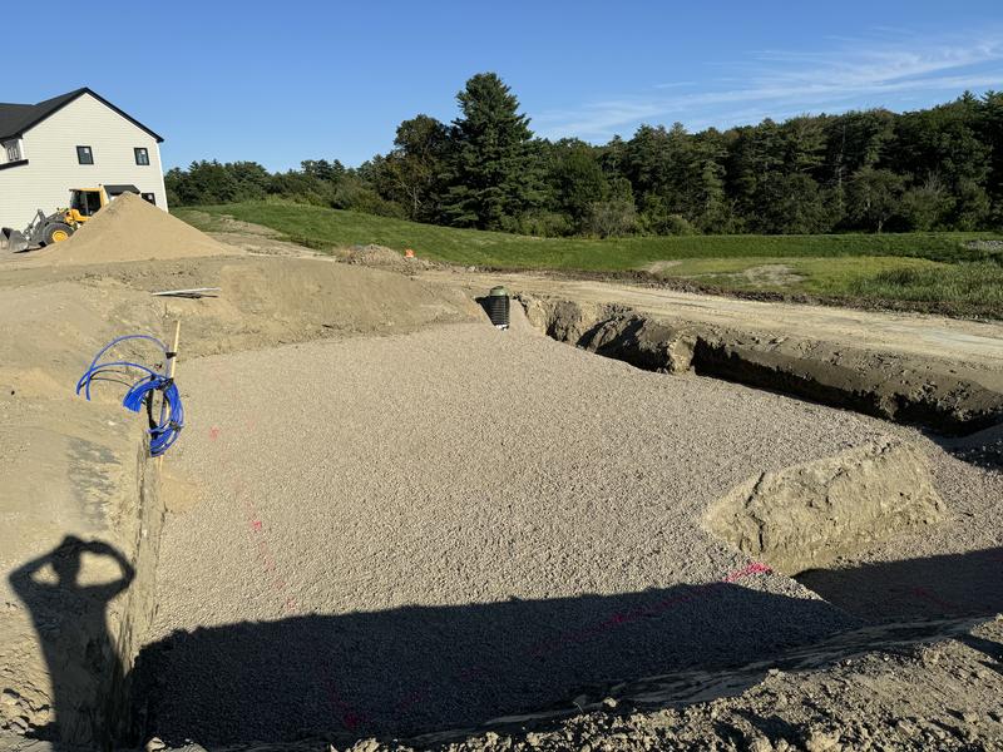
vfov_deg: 56.8
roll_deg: +2.4
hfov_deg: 71.6
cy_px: 376
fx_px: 695
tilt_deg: -13.2
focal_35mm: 24
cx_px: 502
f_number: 1.78
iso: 80
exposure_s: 1/5814
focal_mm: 6.76
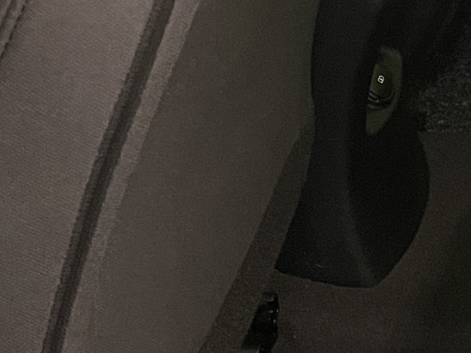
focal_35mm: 120
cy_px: -186
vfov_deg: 11.8
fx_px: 1632
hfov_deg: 13.9
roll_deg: +0.6
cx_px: 948
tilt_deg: -26.5
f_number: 1.6
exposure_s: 1/33
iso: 500
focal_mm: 4.2
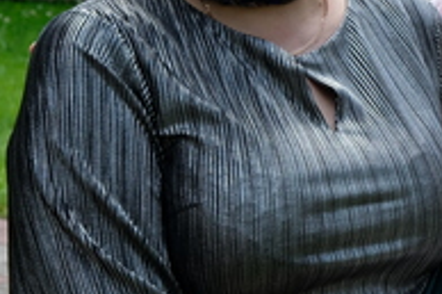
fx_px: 1987
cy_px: 99
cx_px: 645
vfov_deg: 8.5
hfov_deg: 12.1
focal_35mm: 162
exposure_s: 1/210
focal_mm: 32.9
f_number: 8
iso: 400
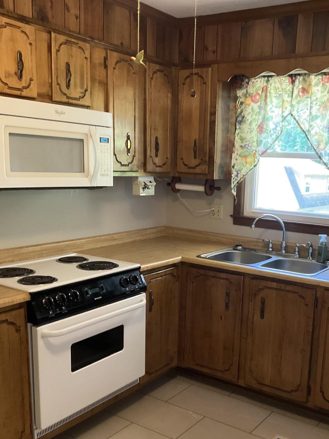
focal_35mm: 39
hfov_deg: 36.5
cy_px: 265
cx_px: 215
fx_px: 494
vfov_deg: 47.6
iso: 320
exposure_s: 1/40
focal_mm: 3
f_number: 1.8
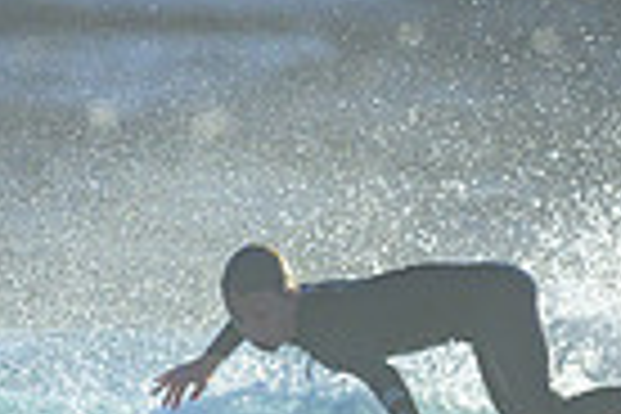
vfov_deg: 0.4
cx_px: 216
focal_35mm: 3357
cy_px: 659
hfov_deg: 0.6
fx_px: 57904
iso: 360
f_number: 6.3
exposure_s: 1/2500
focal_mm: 800
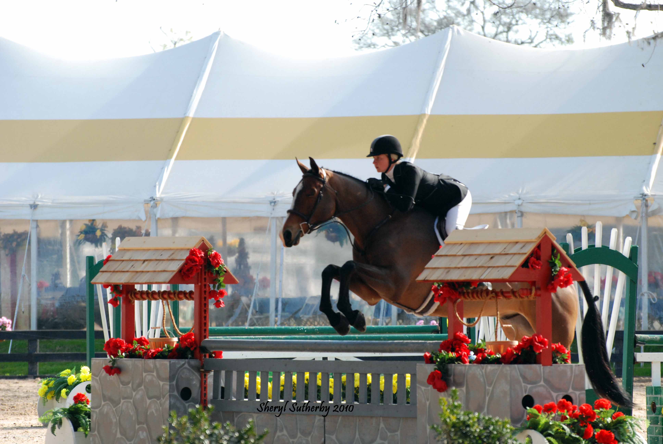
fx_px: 5117
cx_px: 332
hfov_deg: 7.4
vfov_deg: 5.0
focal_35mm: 278
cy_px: 222
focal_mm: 185
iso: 640
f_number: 6.3
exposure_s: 1/800
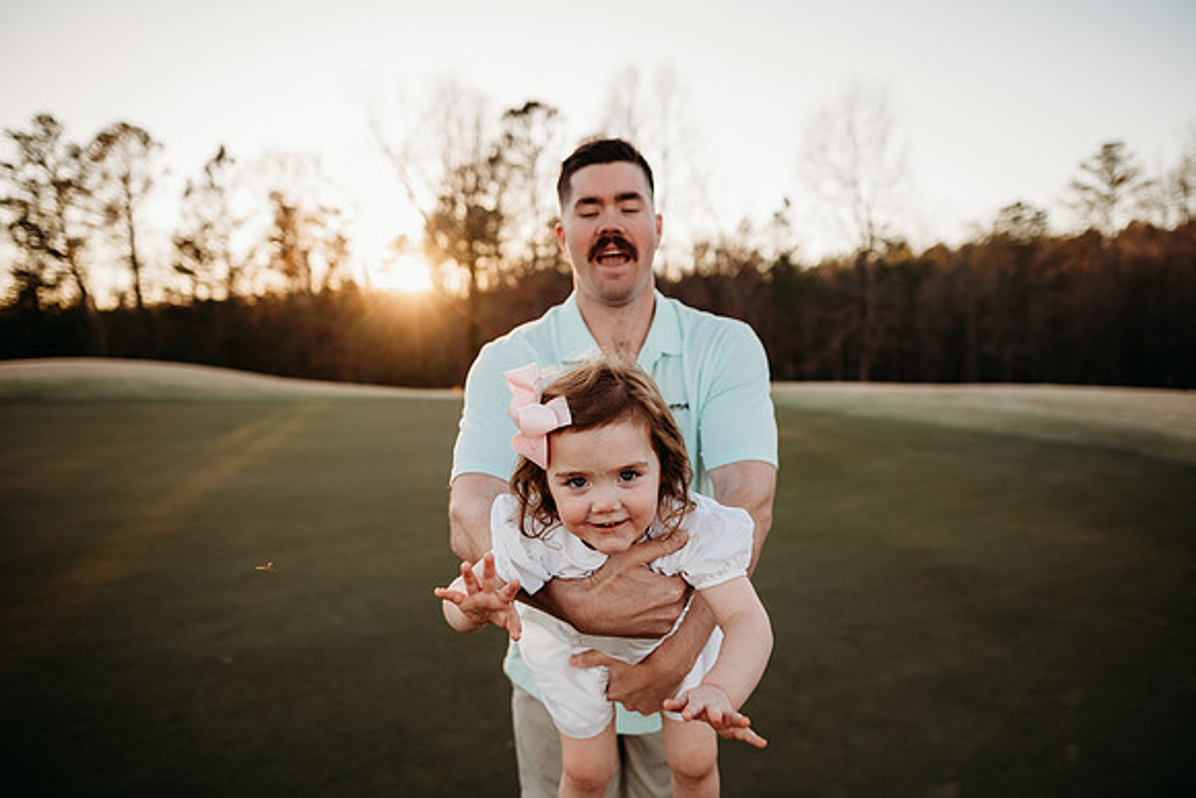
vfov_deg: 53.2
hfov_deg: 73.7
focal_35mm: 24
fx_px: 797
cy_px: 399
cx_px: 598
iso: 160
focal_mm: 24
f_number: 2.5
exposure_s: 1/640
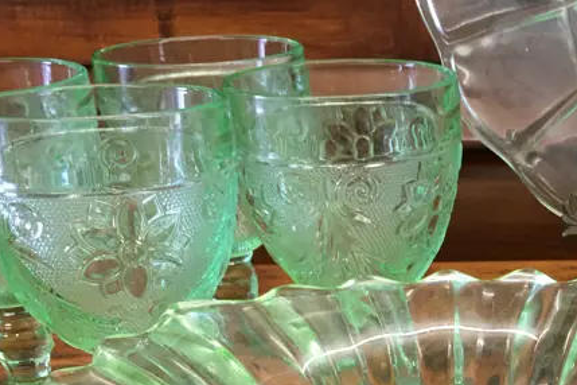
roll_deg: +1.1
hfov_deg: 26.8
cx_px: 557
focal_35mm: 72
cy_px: 388
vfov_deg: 18.4
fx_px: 1154
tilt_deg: -20.2
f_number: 2.2
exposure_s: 1/17
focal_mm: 4.15
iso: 50
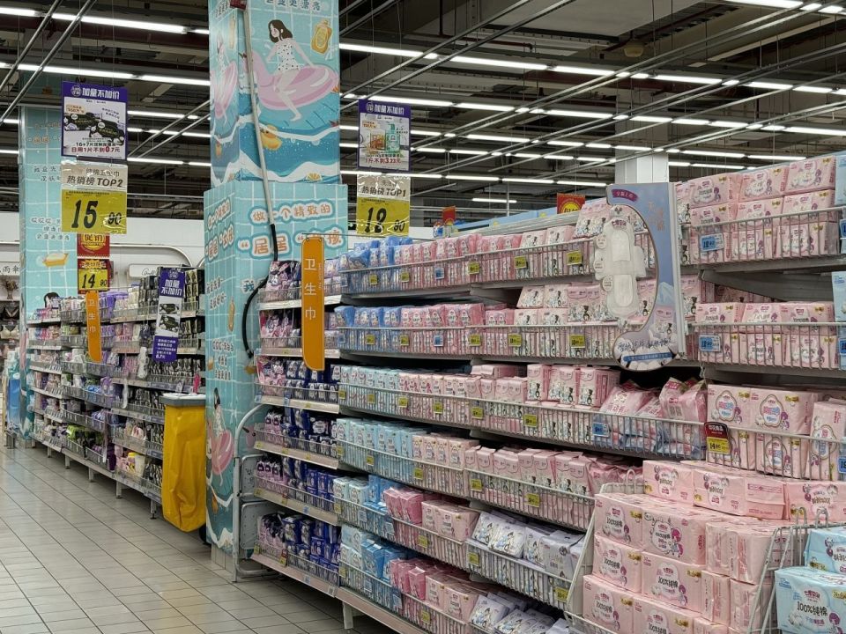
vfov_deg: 30.3
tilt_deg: +2.3
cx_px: 423
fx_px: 1173
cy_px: 317
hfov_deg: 39.7
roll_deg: -0.5
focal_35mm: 48
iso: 50
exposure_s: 1/125
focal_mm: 6.76
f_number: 1.78
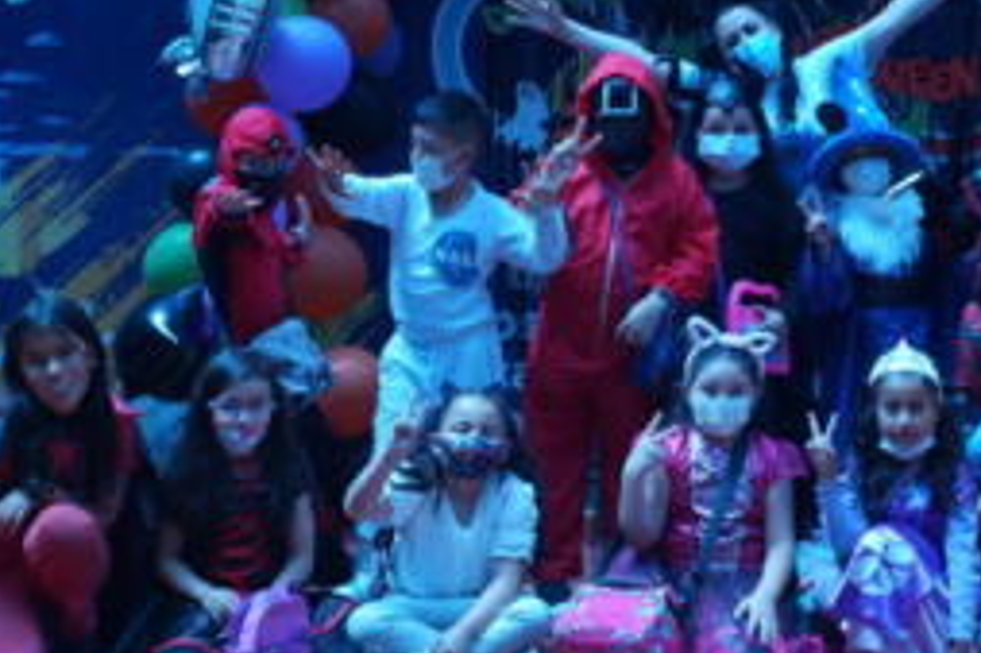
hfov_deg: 28.0
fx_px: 1933
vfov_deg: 19.1
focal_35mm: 71
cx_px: 742
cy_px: 195
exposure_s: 1/60
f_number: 9
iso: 250
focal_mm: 24
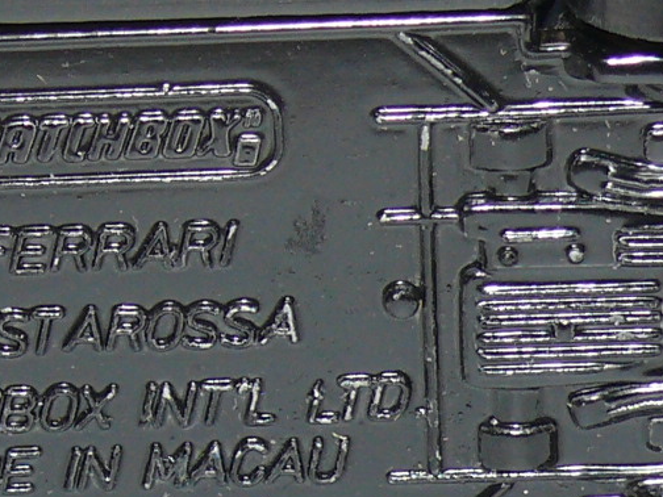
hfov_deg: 6.1
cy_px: 179
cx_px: 92
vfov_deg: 4.5
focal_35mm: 327
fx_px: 6263
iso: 100
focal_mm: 13.4
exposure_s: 1/30
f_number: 4
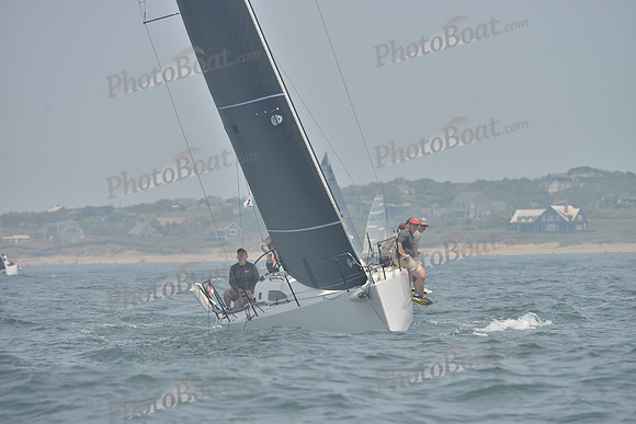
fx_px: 5301
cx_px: 318
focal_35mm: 300
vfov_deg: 4.6
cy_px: 212
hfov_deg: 6.9
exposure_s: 1/1000
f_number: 8
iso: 280
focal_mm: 300
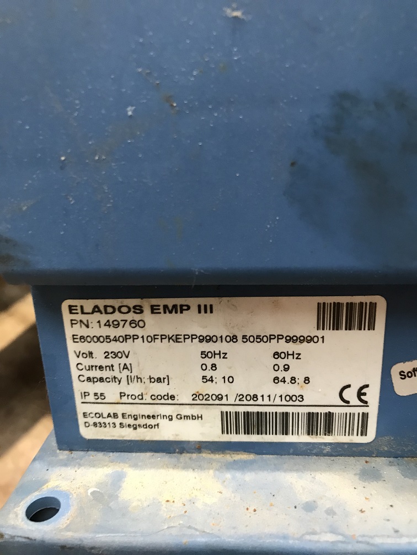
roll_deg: +5.4
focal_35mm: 28
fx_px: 450
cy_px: 278
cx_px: 208
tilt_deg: -41.5
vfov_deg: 63.4
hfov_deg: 49.7
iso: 80
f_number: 1.8
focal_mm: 3.99
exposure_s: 1/17
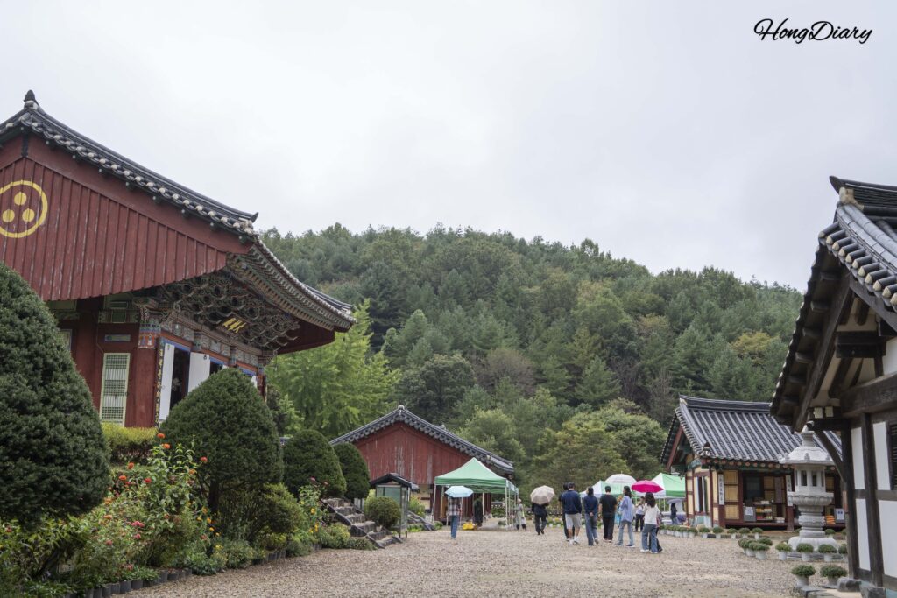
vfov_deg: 43.6
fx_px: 748
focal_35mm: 30
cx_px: 448
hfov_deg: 61.9
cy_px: 299
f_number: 6.3
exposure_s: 1/125
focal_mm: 30
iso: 100
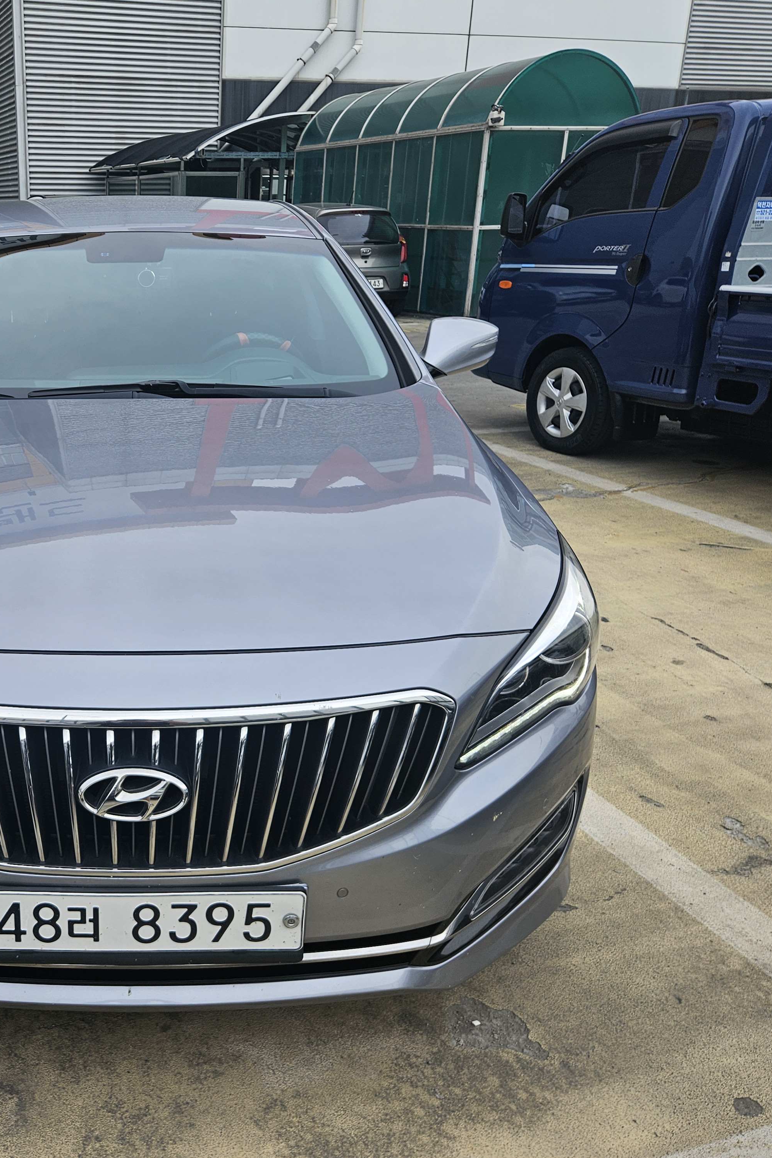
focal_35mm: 32
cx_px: 108
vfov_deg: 58.7
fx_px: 1029
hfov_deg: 38.8
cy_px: 578
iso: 25
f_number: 1.8
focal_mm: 5.4
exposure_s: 1/684
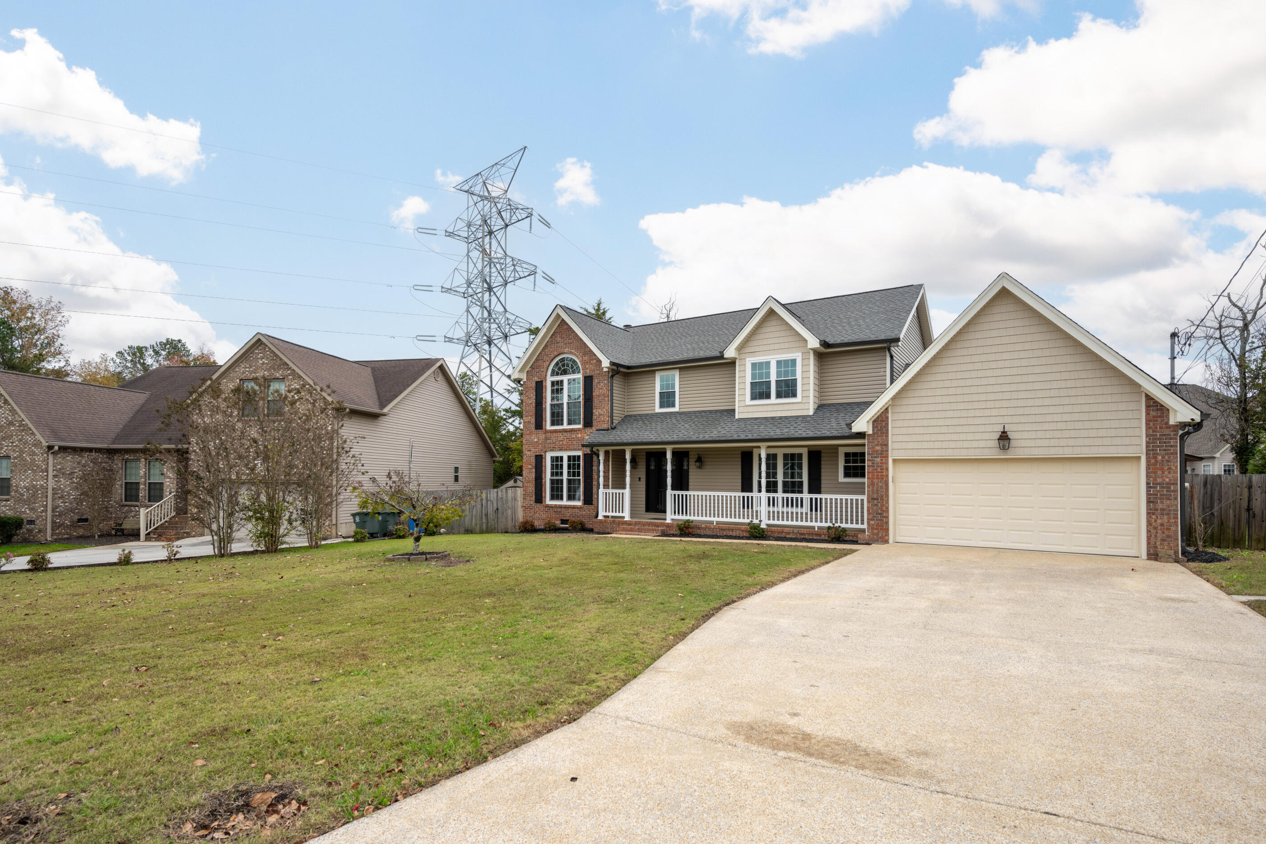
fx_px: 598
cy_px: 423
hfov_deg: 93.3
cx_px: 642
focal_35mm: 17
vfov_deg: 70.4
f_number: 5.6
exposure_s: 1/100
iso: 250
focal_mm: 16
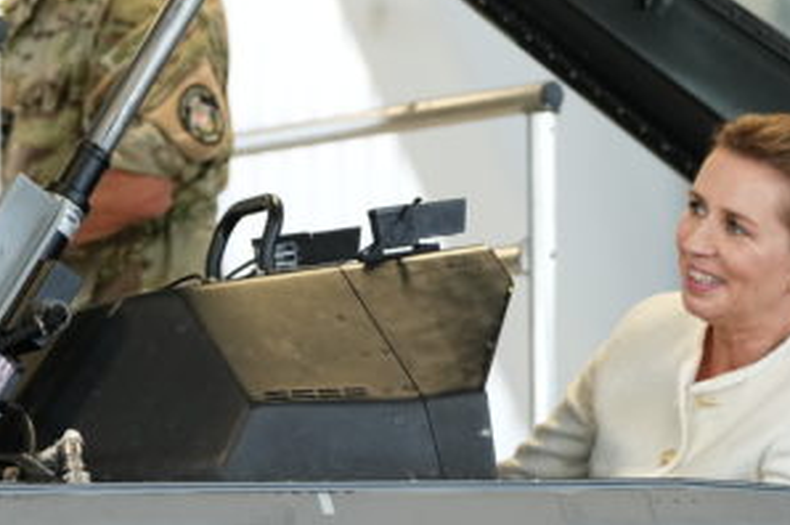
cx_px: 58
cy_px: 0
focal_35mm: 333
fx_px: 7299
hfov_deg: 6.2
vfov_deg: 4.1
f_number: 3.2
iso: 800
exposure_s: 1/250
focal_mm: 129
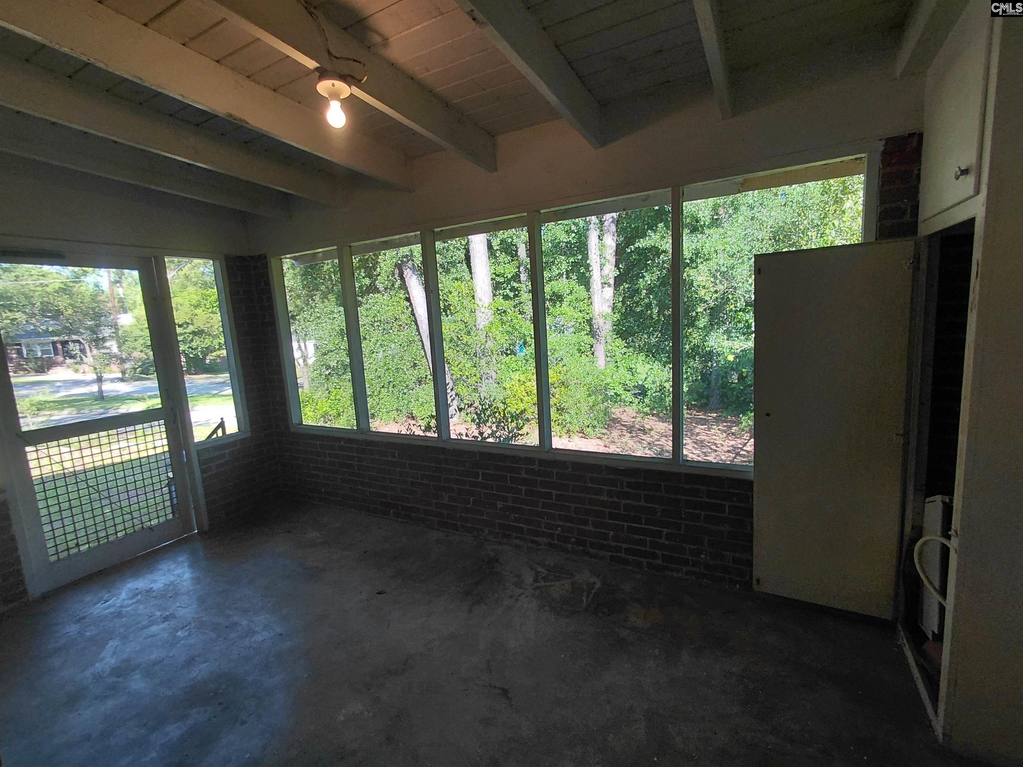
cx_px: 512
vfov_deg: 78.1
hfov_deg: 94.5
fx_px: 473
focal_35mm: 16
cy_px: 384
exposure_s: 1/120
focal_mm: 1.64
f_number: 2.2
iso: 64
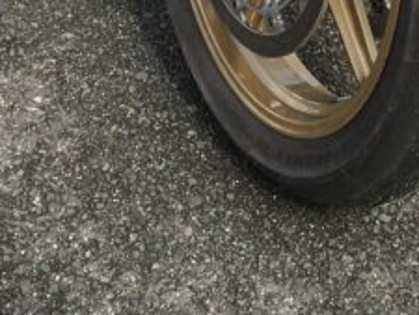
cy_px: -332
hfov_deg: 14.9
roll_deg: +1.9
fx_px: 1599
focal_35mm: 132
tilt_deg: -24.3
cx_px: 248
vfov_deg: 10.3
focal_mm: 4.15
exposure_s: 1/553
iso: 25
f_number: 2.2
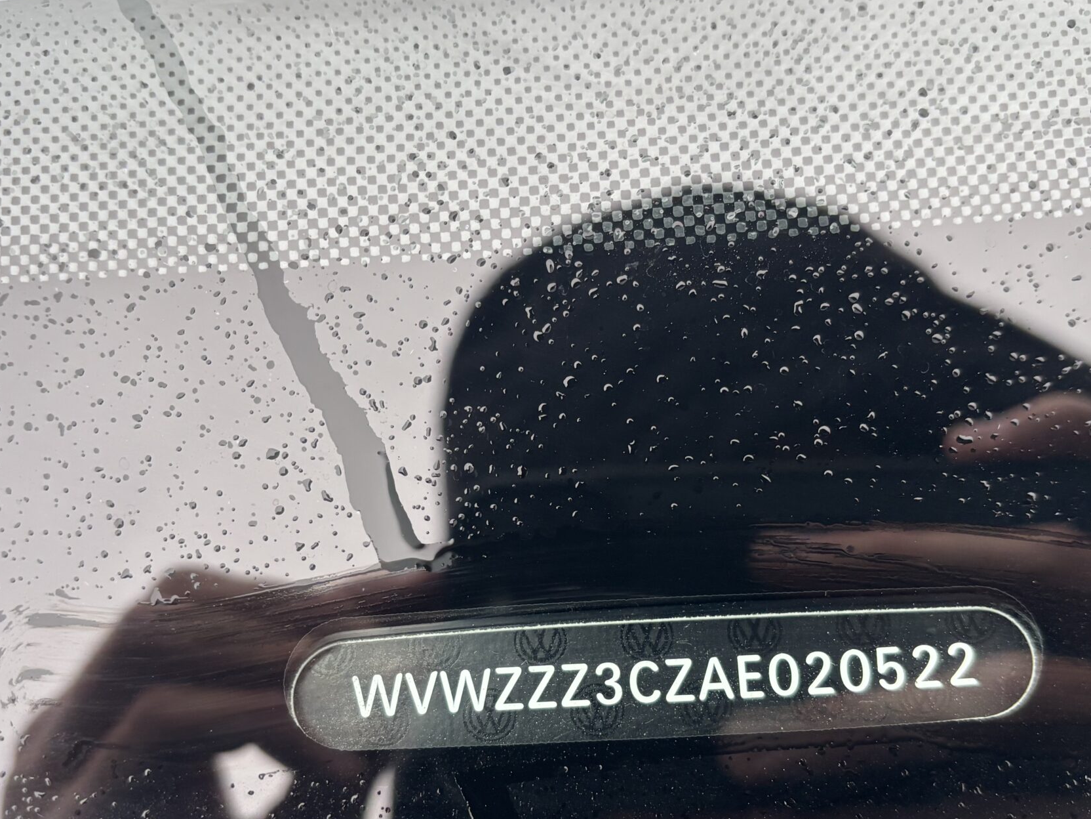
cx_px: 559
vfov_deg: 35.9
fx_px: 1261
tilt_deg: -50.1
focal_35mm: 40
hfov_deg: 46.8
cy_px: 467
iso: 100
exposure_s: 1/121
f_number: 1.6
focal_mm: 5.96
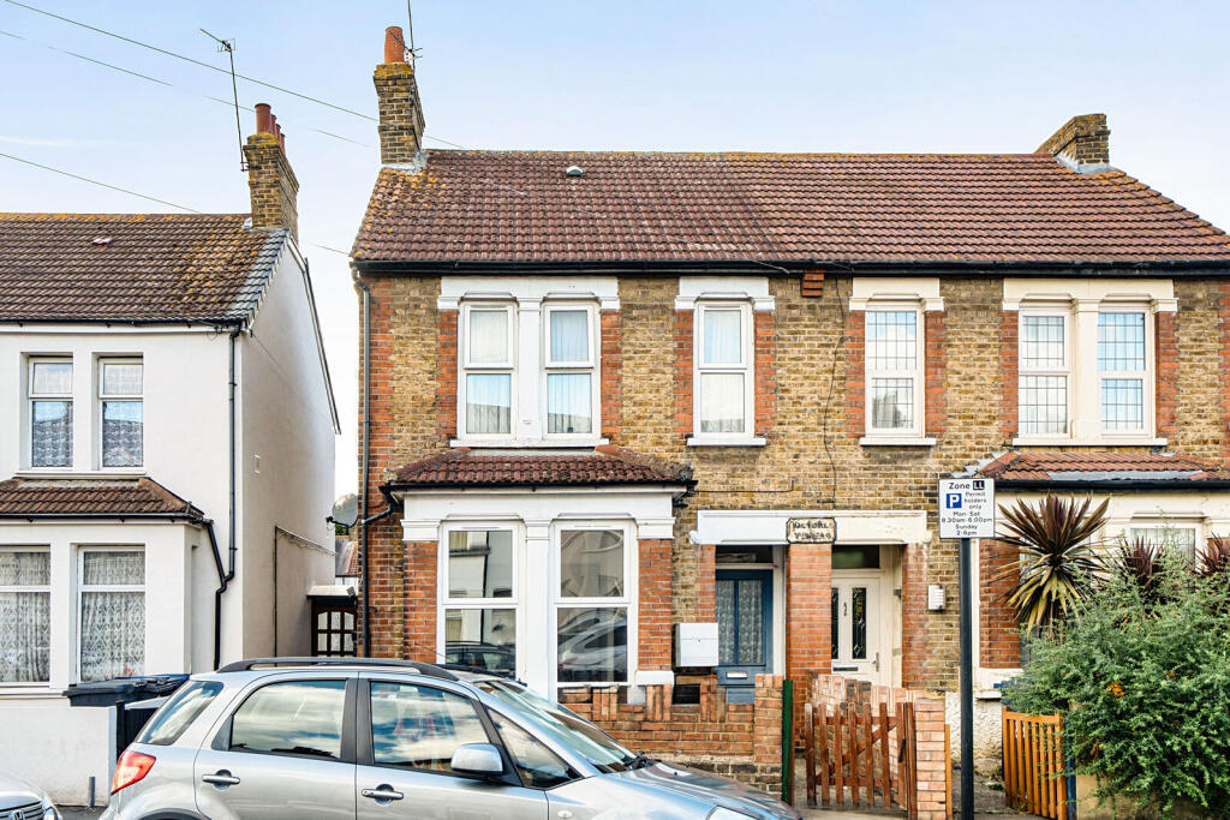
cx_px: 615
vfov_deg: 43.6
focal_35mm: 30
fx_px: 1025
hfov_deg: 61.9
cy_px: 410
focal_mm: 20
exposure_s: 1/125
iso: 160
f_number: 8
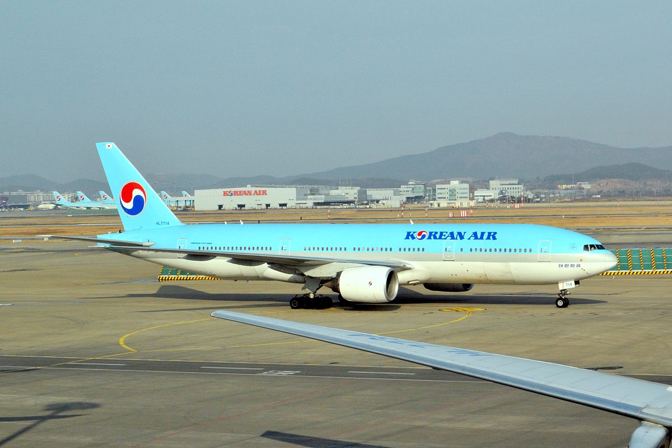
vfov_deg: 16.5
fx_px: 1539
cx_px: 336
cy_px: 224
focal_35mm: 82
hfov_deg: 24.6
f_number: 13
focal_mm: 55
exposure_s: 1/640
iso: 640
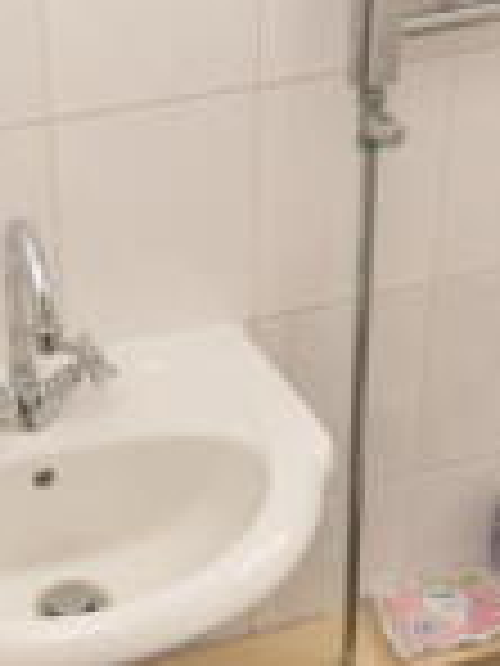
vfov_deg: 30.3
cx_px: 61
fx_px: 1233
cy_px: 358
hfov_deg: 22.4
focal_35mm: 64
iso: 560
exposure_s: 1/200
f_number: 5
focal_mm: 10
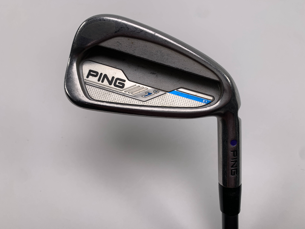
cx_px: 152
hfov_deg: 67.3
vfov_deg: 53.1
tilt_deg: -65.6
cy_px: 114
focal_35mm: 26
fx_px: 229
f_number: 1.8
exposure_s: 1/356
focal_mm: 4.25
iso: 25
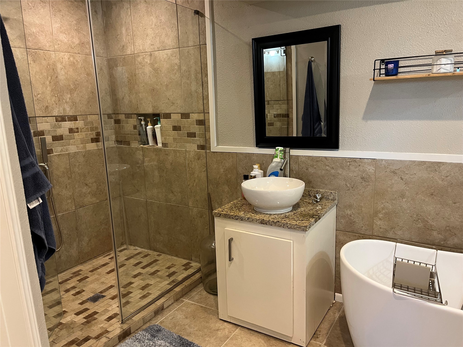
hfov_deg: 67.3
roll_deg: +2.3
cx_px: 232
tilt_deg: -11.1
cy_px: 174
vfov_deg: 53.1
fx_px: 348
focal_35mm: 26
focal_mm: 5.1
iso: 320
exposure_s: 1/60
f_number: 1.6
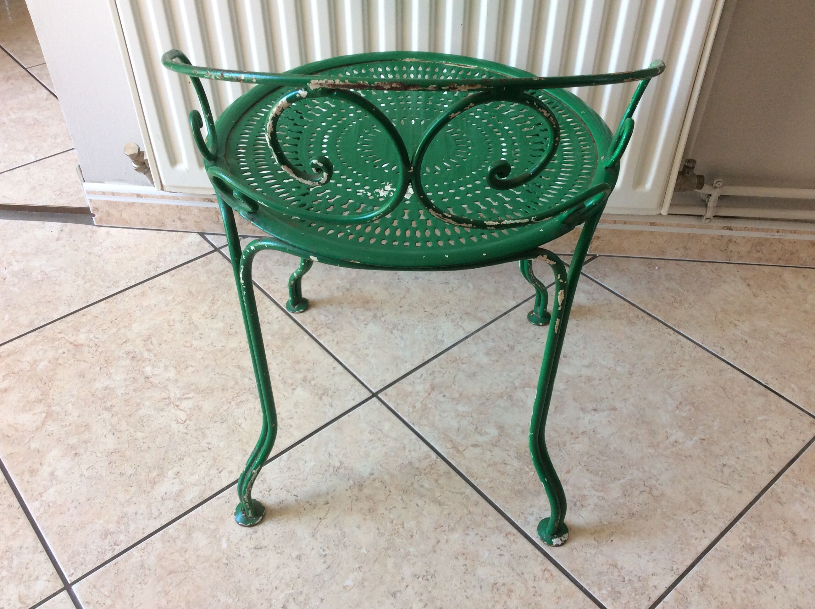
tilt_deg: -42.9
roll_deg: +1.8
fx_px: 752
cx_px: 408
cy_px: 304
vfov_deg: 44.1
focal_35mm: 32
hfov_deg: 56.9
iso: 40
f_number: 2.4
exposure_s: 1/50
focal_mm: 3.3
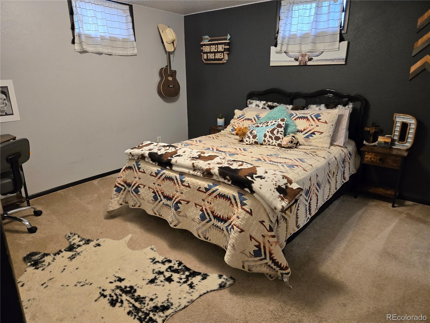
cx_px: 215
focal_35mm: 23
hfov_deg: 73.9
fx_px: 286
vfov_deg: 58.9
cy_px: 162
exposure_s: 1/120
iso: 500
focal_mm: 5.4
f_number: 1.8
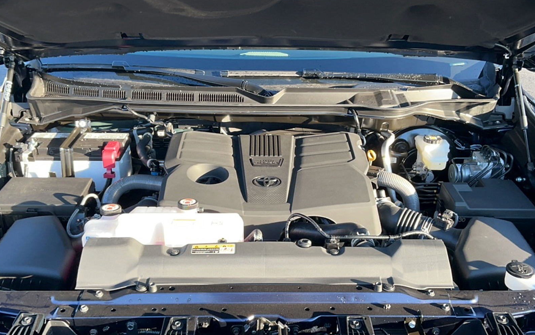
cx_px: 266
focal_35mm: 32
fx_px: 467
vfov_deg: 39.4
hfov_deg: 59.6
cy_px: 188
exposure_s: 1/120
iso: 25
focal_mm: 3
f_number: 1.8
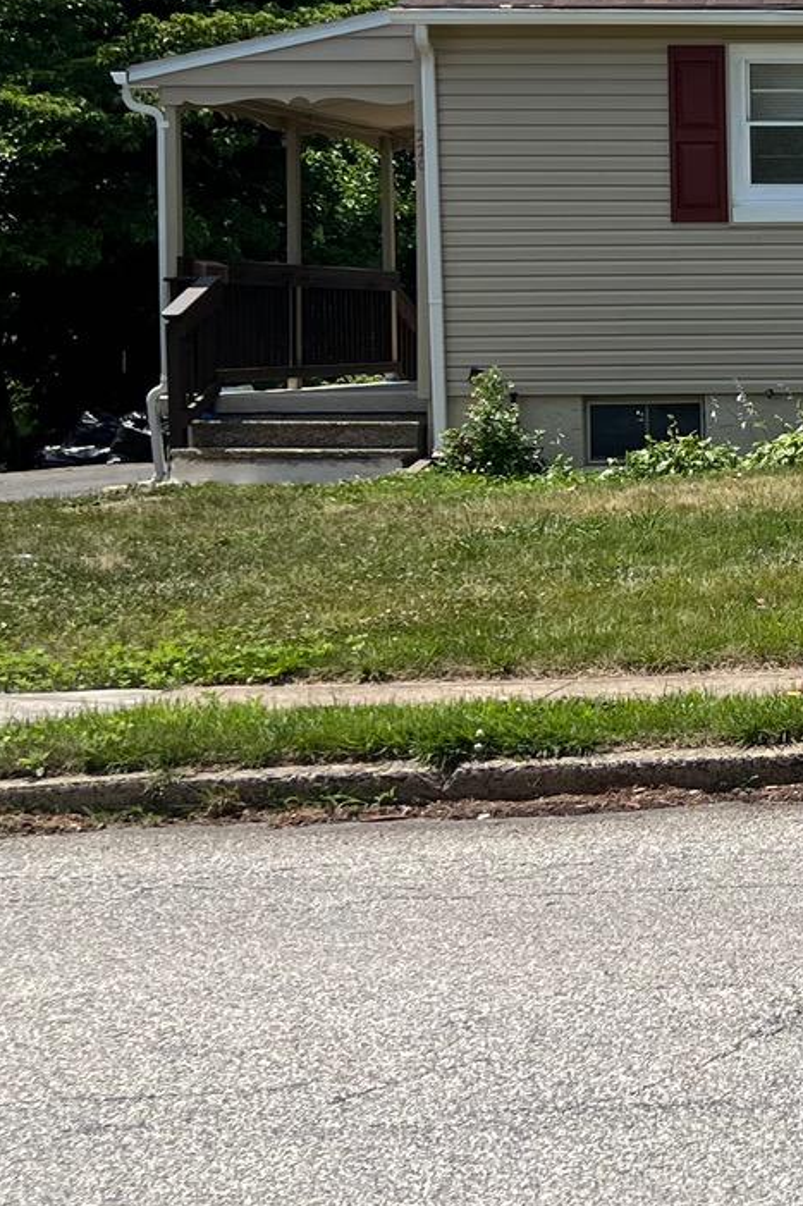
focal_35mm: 79
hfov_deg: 15.5
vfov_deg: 25.5
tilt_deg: -1.1
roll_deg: +0.6
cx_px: 1314
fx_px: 2644
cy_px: 360
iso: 50
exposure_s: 1/4831
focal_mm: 5.7
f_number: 1.5
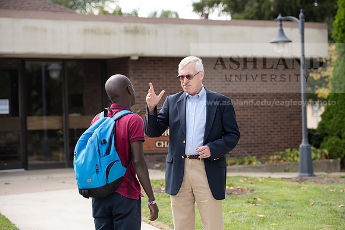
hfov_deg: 20.0
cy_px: 115
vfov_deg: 13.4
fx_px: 978
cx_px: 172
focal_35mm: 102
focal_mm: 102
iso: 250
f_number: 4
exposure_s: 1/500
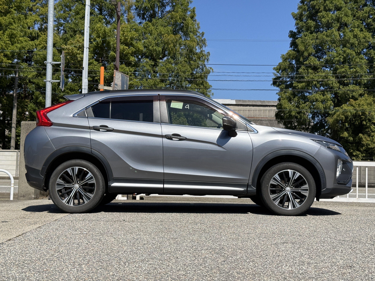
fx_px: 520
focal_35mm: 48
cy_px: 140
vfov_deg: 30.3
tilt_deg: +3.3
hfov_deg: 39.7
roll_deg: -1.7
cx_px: 188
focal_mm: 6.76
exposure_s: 1/5587
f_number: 1.78
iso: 64
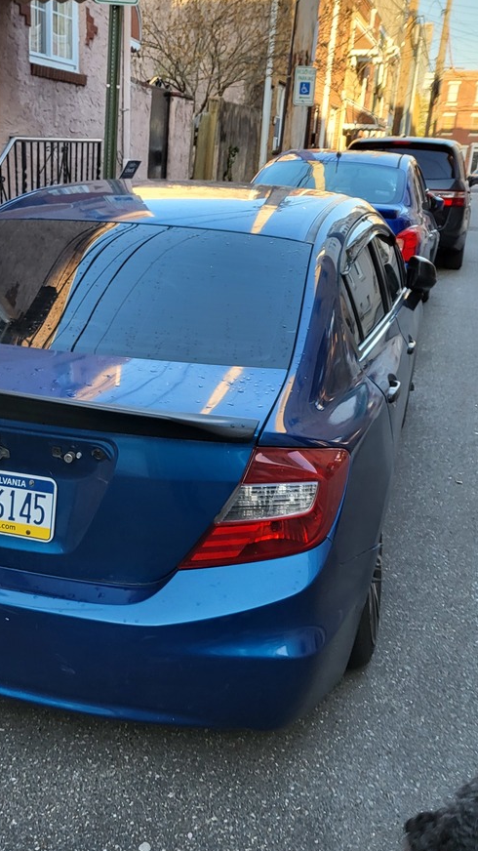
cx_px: 75
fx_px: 879
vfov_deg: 51.5
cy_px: 466
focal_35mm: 39
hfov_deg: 29.5
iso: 50
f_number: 1.8
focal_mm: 4.25
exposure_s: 1/150
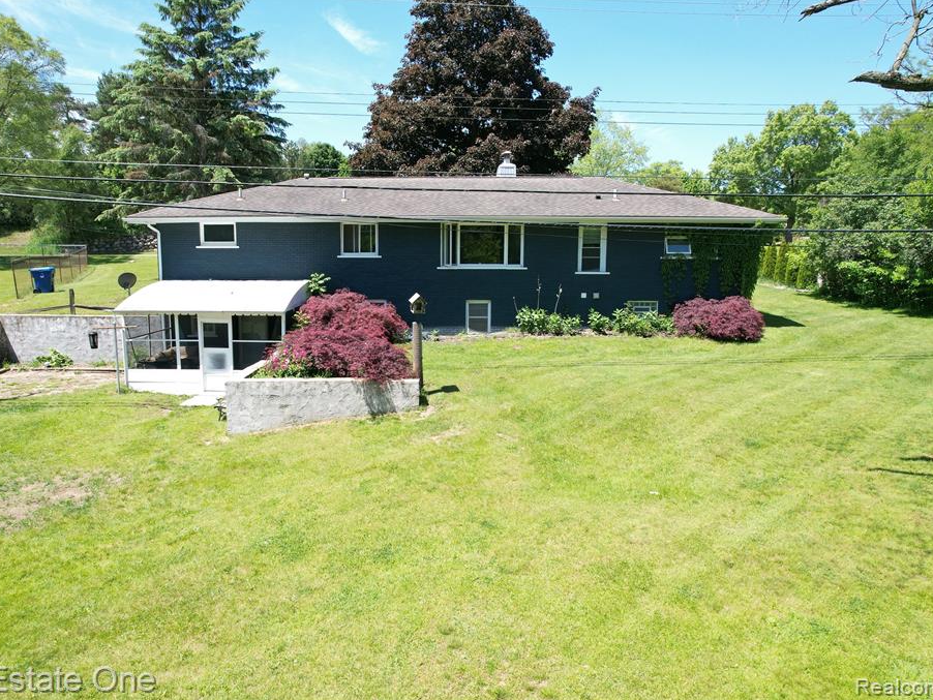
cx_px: 430
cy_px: 351
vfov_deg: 56.8
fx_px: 647
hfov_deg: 71.5
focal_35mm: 24
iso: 100
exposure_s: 1/640
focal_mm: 8.38
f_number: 2.8
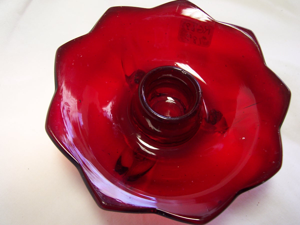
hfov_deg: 50.1
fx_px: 321
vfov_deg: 38.7
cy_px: 112
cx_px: 150
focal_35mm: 37
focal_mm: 5.6
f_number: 2.8
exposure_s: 1/30
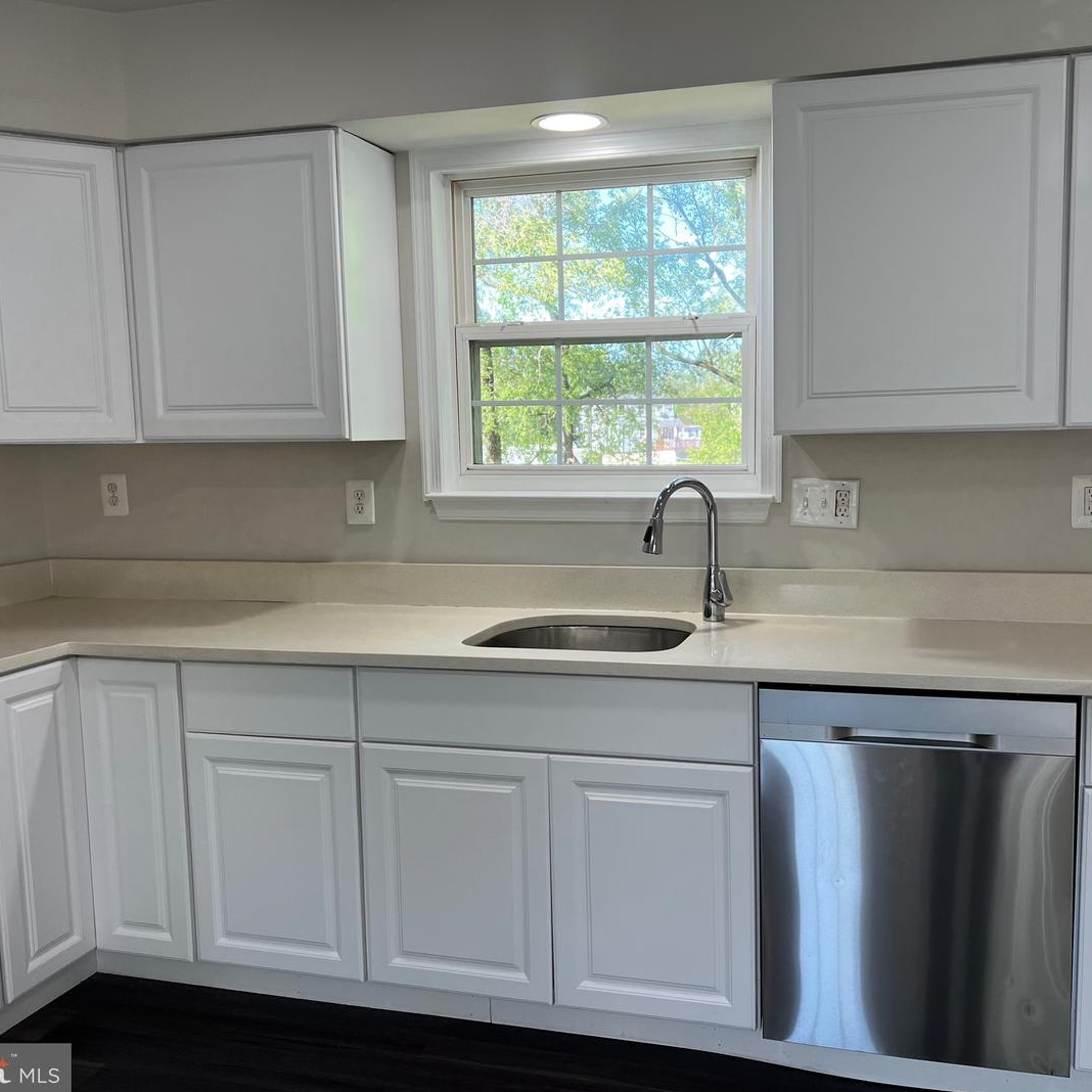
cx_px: 628
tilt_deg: -6.6
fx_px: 1106
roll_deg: +0.4
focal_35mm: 31
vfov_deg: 52.5
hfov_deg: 52.3
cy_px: 550
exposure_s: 1/164
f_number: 1.5
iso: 50
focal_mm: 5.7
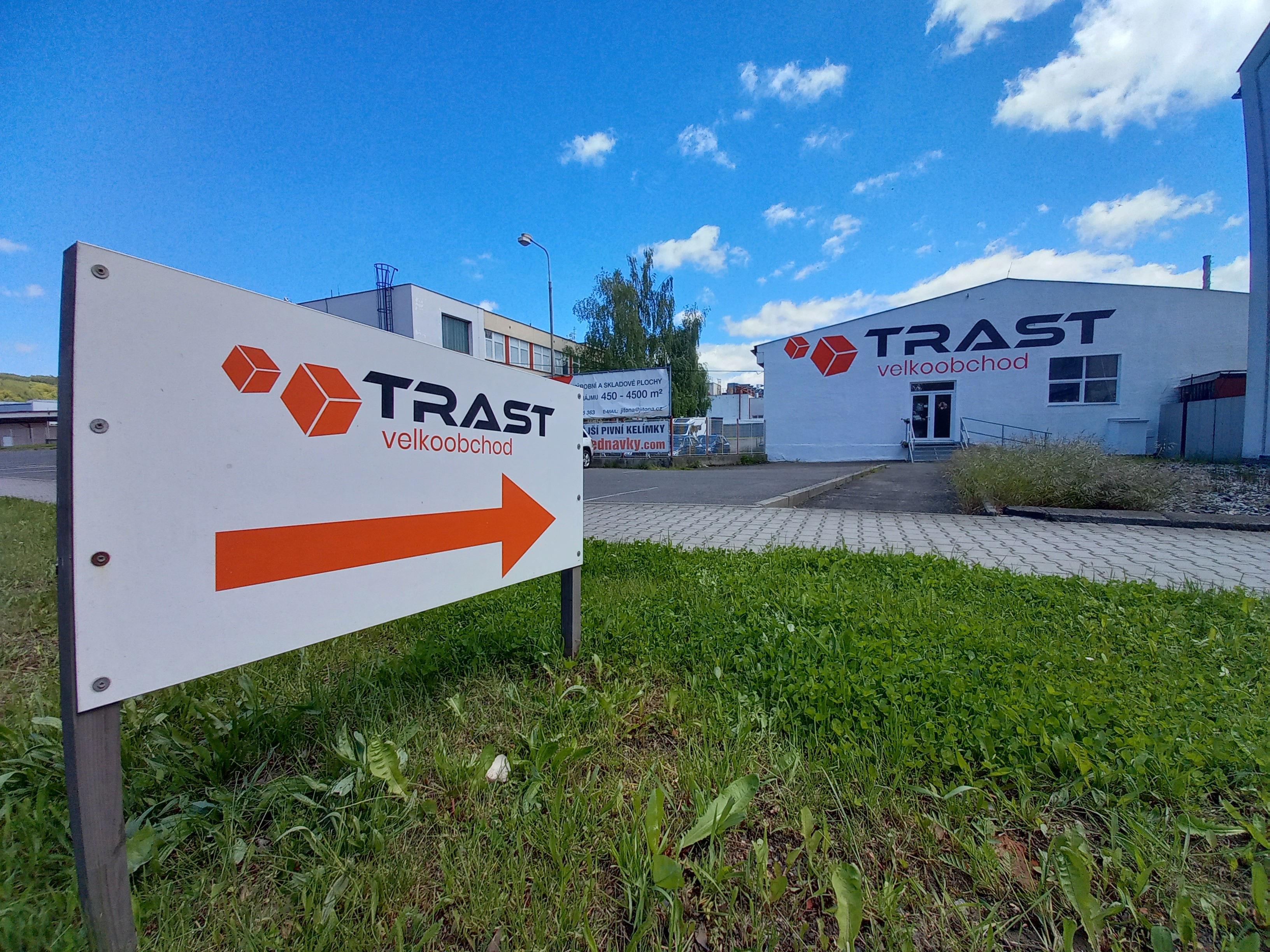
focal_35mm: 13
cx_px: 635
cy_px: 476
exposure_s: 1/768
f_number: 2.2
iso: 50
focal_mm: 1.42
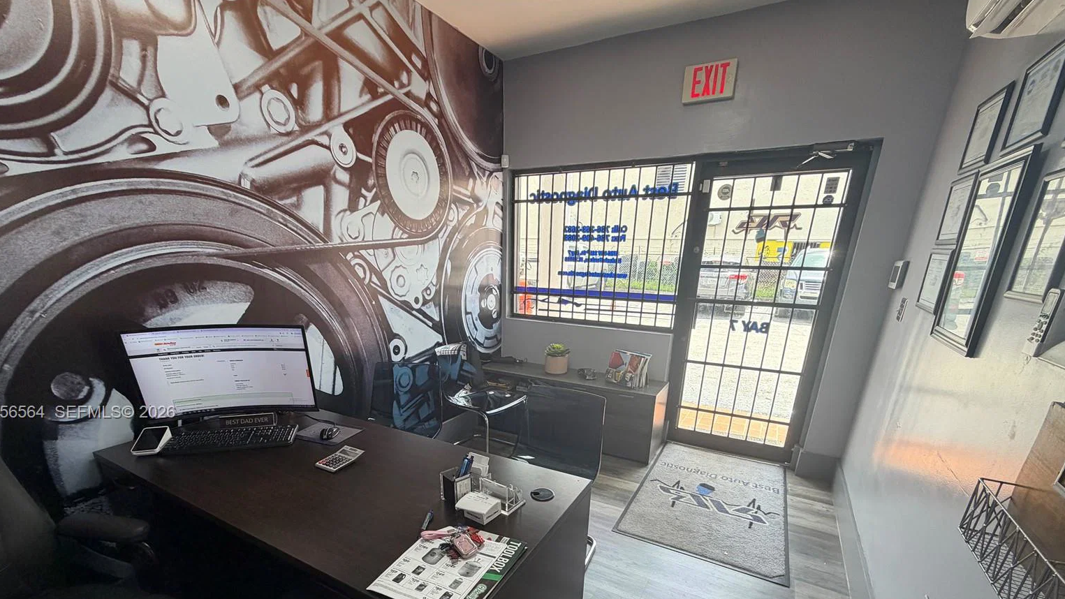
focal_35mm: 16
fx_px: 452
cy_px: 413
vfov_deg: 64.8
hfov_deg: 99.3
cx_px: 517
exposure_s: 1/120
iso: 100
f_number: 2.2
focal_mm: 2.22
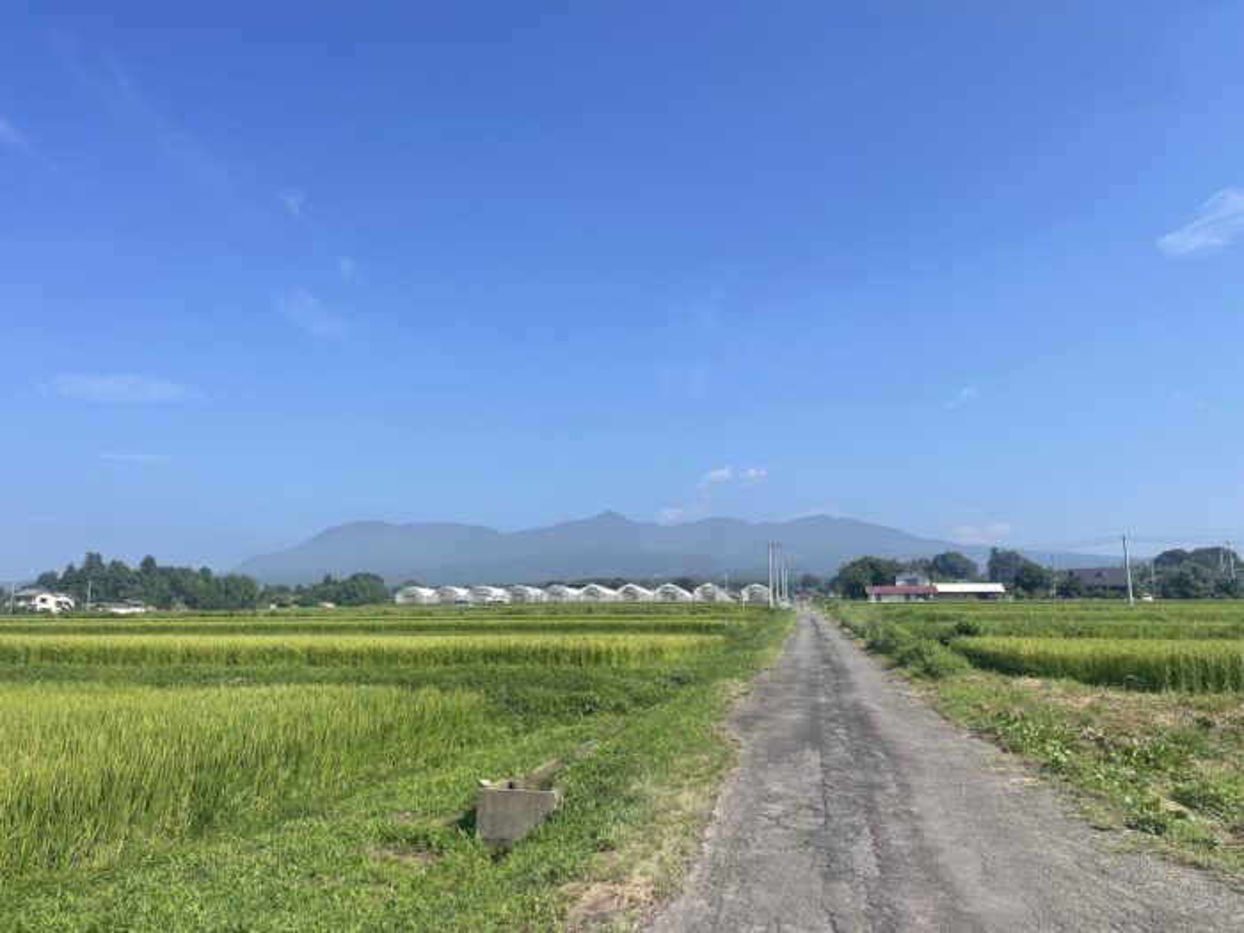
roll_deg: -0.9
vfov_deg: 54.9
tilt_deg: +9.4
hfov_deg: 69.4
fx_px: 898
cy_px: 466
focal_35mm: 25
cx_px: 622
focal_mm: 5.1
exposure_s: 1/3559
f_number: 1.6
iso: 32
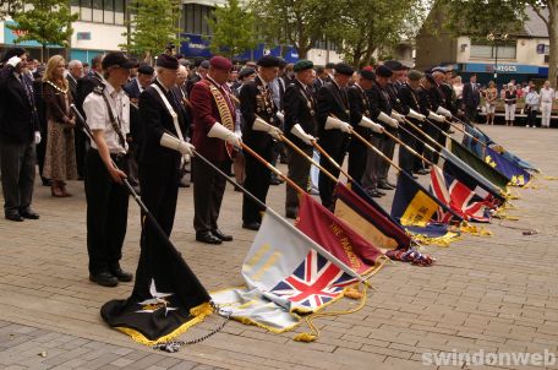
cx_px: 279
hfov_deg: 39.0
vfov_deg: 26.4
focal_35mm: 51
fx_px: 789
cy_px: 185
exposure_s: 1/200
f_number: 10
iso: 400
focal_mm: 34
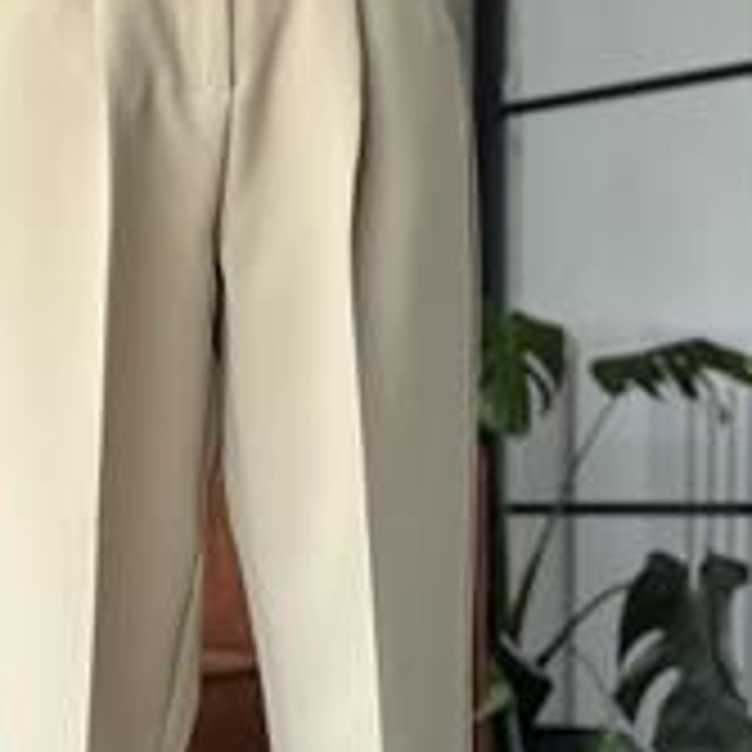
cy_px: 540
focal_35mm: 108
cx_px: 239
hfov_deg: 16.1
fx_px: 2654
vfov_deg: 16.1
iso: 100
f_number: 1.78
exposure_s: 1/68
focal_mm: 6.76
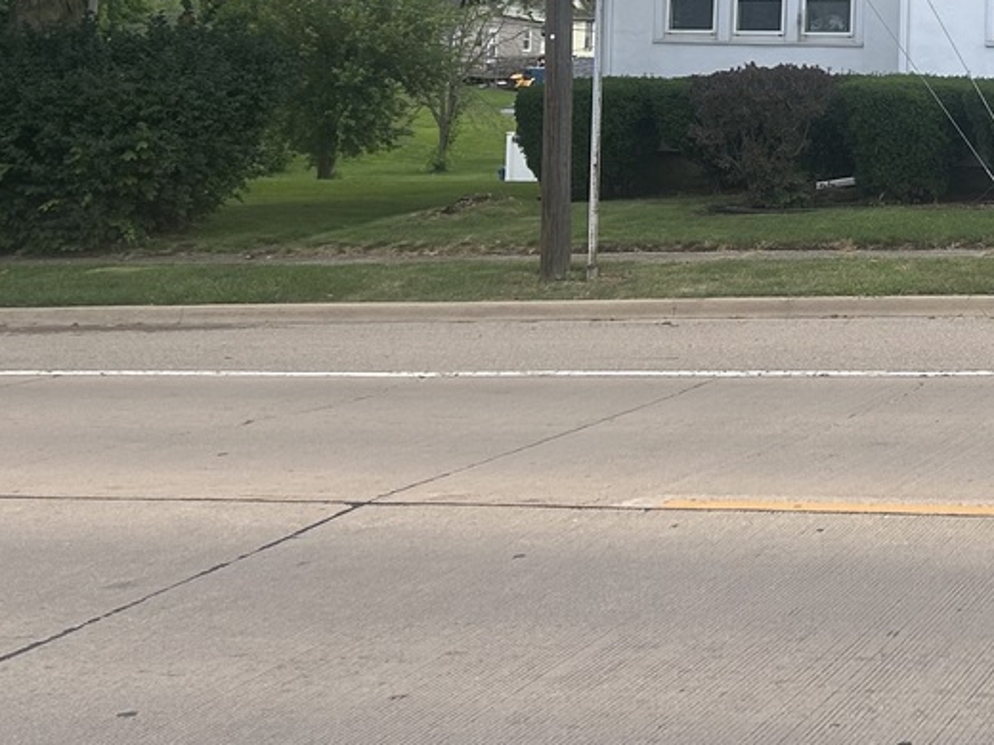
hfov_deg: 25.3
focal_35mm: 72
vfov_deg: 19.1
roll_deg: -1.8
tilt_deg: +5.0
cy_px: -187
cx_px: 1061
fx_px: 2067
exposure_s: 1/753
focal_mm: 5.7
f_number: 1.5
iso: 50
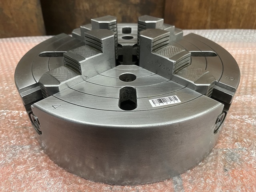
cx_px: 128
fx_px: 192
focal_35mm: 26
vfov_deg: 53.1
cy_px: 96
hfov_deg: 67.3
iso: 250
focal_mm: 5.1
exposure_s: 1/50
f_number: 1.6
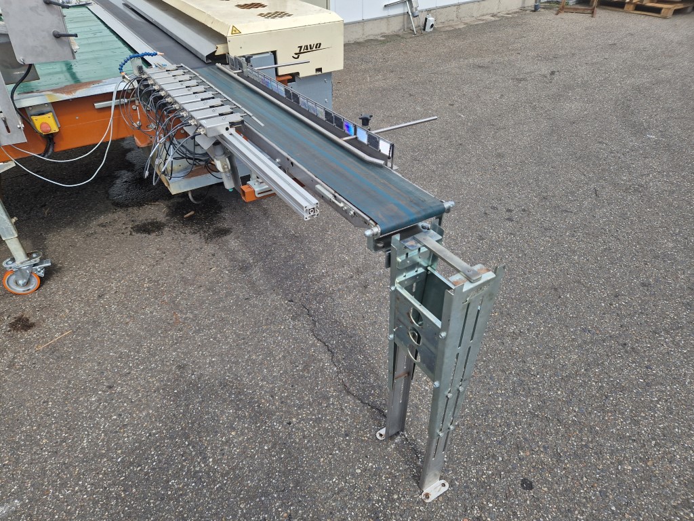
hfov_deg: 73.9
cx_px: 347
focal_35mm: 23
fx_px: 461
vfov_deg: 58.9
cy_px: 260
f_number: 1.8
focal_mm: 5.4
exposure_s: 1/740
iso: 50
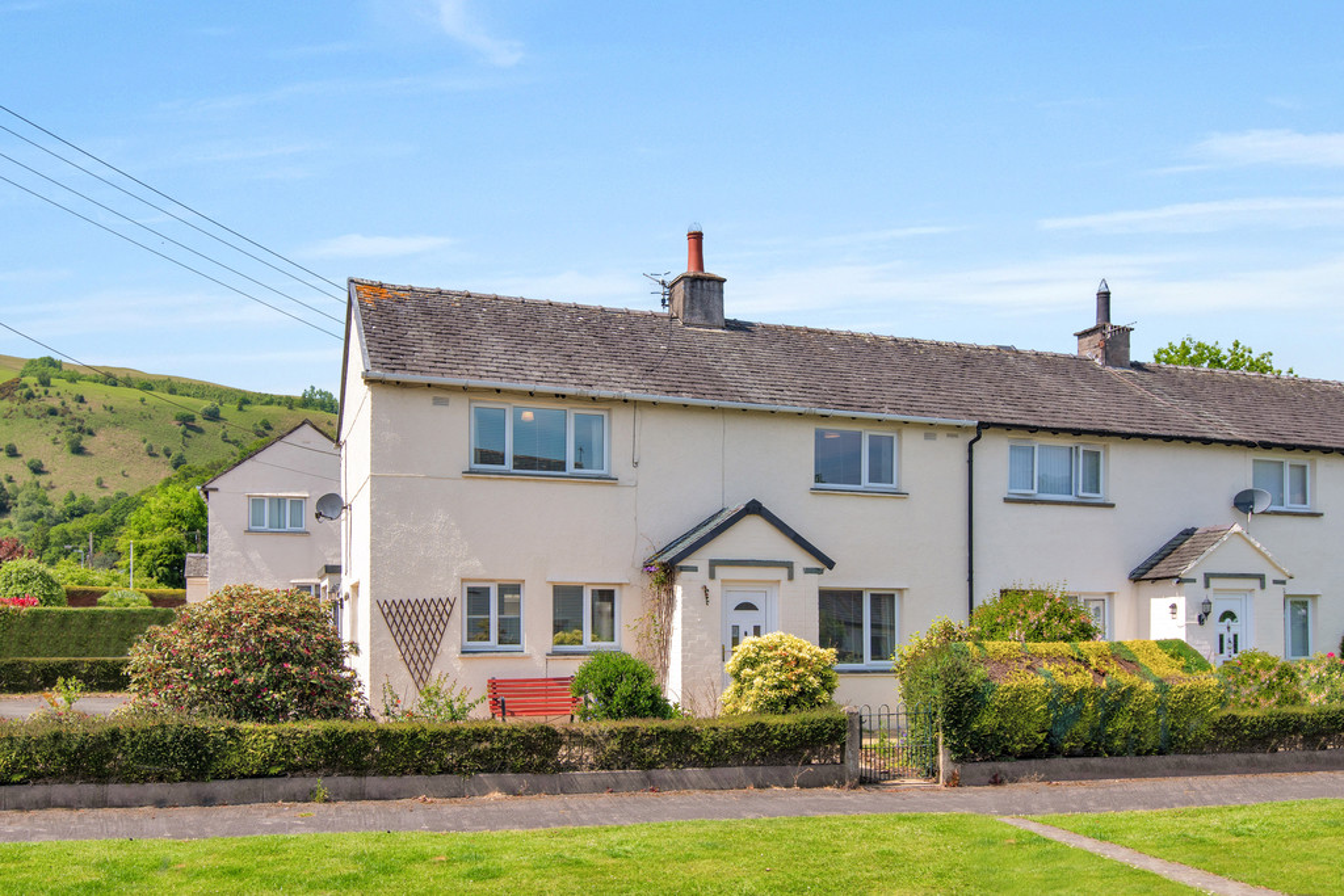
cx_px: 672
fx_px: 1120
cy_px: 448
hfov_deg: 61.9
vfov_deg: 43.6
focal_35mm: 30
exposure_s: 1/400
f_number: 8
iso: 100
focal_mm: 20
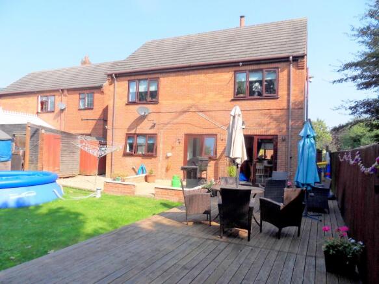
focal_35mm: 24
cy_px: 142
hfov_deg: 71.6
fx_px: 263
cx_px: 190
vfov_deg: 56.8
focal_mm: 4.2
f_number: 7.5
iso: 80
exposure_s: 1/125
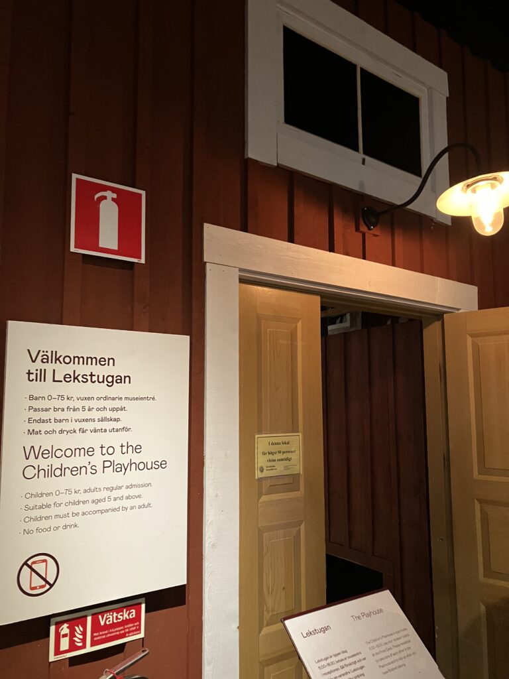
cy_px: 340
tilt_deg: +5.2
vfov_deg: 63.4
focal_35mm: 28
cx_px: 254
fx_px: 549
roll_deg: +0.4
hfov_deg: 49.7
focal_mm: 3.99
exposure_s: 1/25
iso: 640
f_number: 1.8
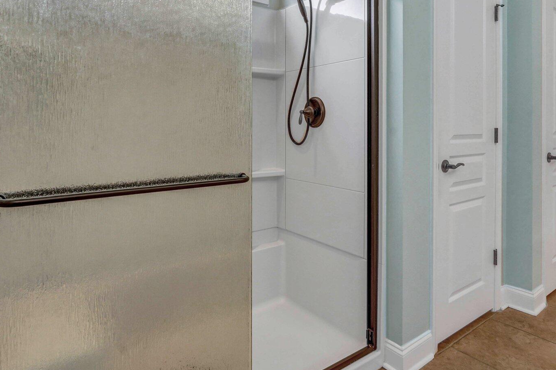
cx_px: 309
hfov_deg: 73.5
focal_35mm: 24
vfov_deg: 52.2
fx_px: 371
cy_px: 128
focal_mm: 16
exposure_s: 1/25
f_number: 9
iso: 320
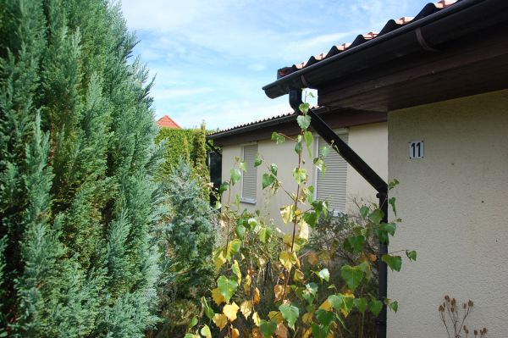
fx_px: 381
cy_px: 169
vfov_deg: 47.9
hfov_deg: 67.4
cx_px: 254
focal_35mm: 27
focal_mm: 18
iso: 200
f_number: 8
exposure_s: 1/250
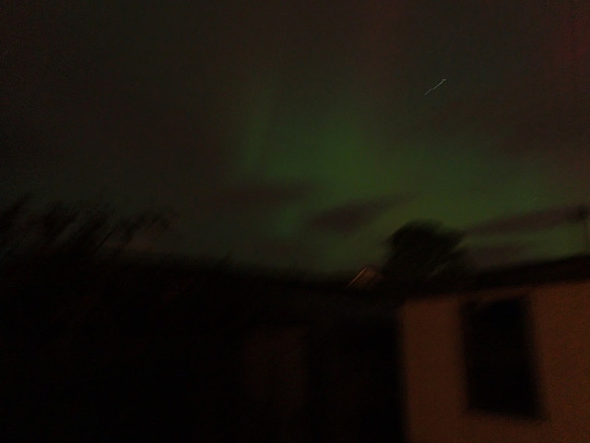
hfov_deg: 69.4
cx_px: 295
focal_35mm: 25
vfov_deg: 54.9
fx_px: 426
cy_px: 222
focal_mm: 4.5
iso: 500
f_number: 2.8
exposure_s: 4
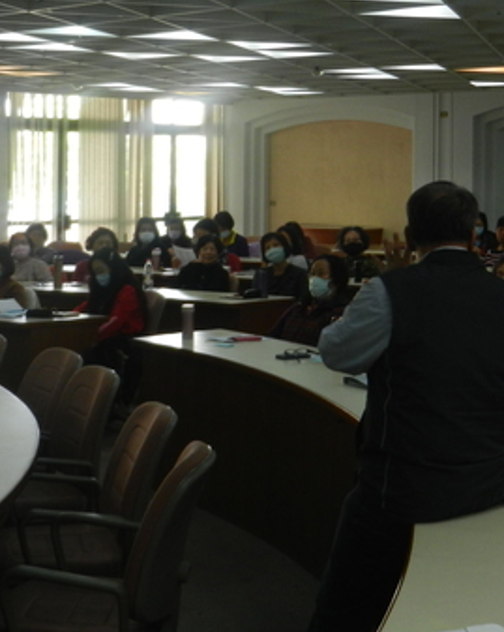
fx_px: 1251
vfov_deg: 28.0
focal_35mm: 67
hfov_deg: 22.6
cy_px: 172
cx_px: 377
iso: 160
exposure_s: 1/30
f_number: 3.8
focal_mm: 5.9
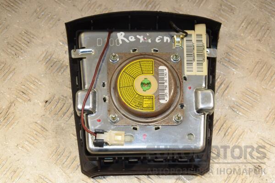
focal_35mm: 68
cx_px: 138
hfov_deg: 29.9
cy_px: 92
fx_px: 516
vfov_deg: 20.2
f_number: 8
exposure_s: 1/200
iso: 800
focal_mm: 45
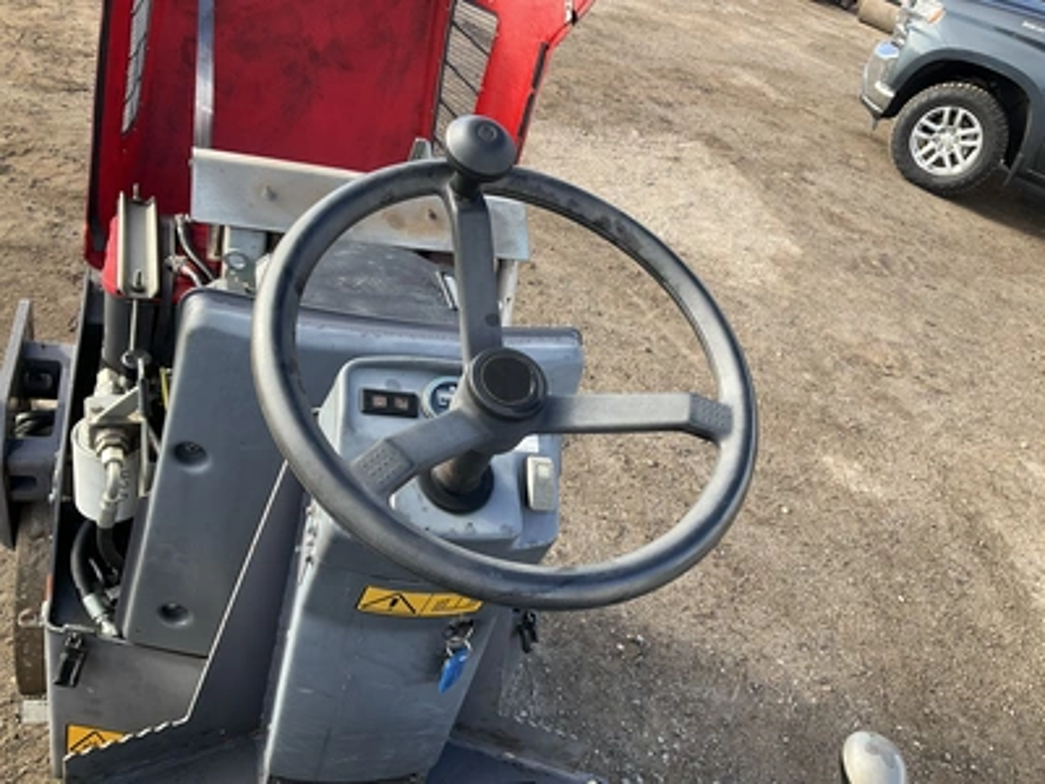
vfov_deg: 48.2
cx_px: 522
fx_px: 875
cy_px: 392
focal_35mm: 29
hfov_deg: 61.7
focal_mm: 3
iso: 25
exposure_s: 1/272
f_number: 1.8
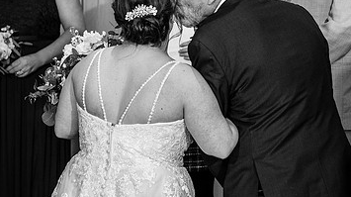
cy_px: 49
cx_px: 239
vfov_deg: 7.5
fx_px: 1497
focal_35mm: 161
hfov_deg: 13.3
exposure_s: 1/200
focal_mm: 70
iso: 2000
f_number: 4
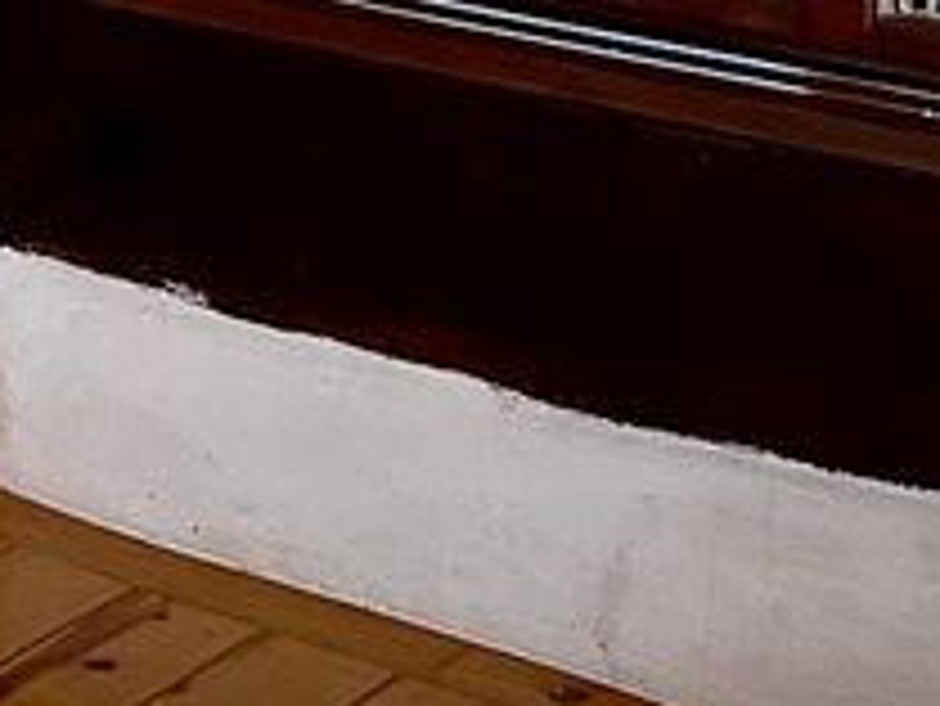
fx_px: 3750
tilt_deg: -1.1
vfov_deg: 9.6
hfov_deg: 12.9
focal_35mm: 138
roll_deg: -0.2
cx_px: -796
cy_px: -926
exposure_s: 1/117
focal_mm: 6.86
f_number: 1.78
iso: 250
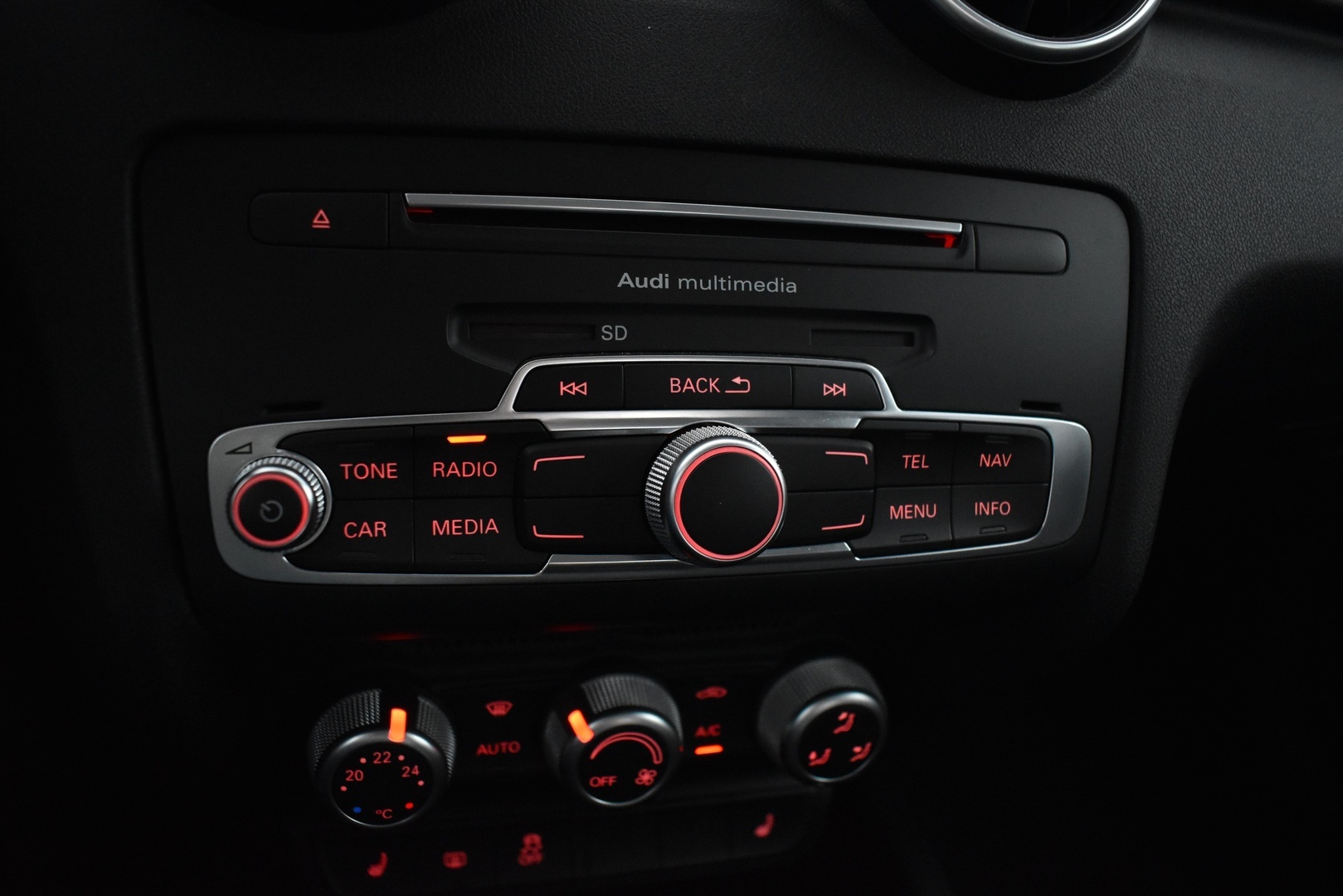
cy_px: 448
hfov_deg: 67.4
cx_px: 672
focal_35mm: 27
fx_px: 1007
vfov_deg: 47.9
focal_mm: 18
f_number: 3.5
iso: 3200
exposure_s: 1/40
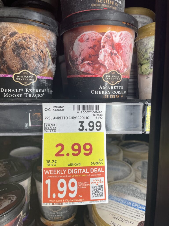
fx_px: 169
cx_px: 84
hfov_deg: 53.1
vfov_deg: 67.3
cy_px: 113
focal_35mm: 26
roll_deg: +0.6
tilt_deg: -6.4
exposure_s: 1/120
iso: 40
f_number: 1.6
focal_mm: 4.2
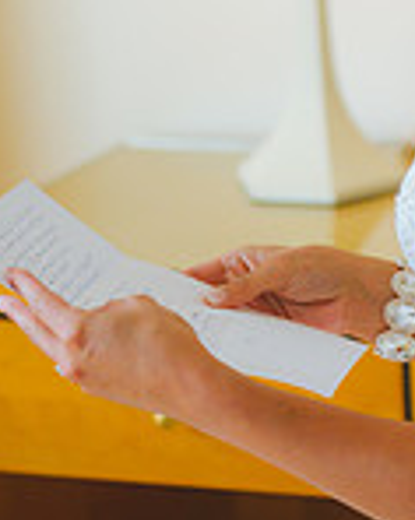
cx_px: 382
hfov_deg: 7.7
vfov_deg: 9.6
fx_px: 3077
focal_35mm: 200
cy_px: 28
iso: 640
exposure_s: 1/800
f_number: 2.8
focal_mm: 70
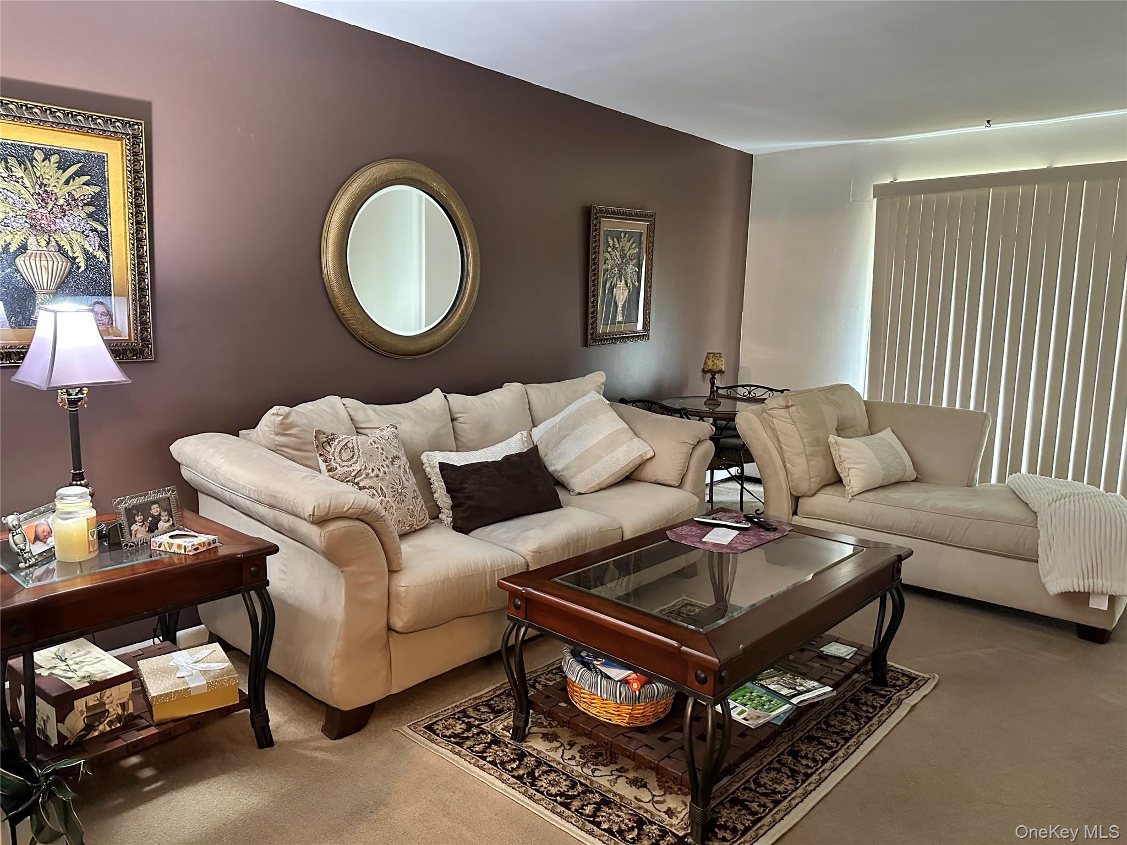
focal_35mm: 24
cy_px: 422
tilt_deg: -8.8
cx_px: 564
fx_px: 781
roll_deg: -1.5
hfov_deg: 71.6
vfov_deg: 56.8
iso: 800
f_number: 1.78
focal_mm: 6.86
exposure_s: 1/40
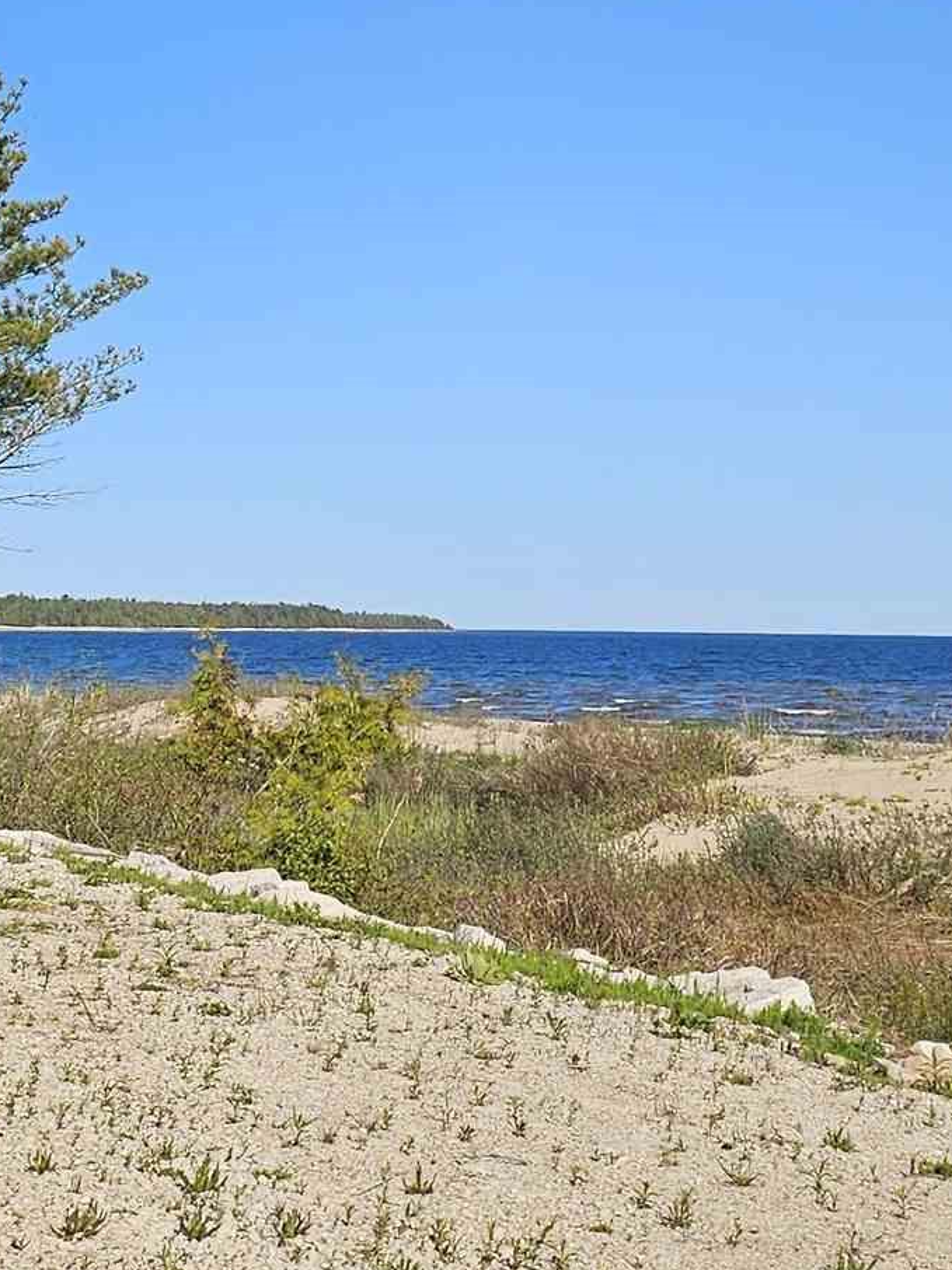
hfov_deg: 18.7
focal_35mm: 78
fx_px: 2862
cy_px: 343
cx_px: 209
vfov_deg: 24.8
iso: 10
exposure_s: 1/1120
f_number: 1.7
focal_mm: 6.3
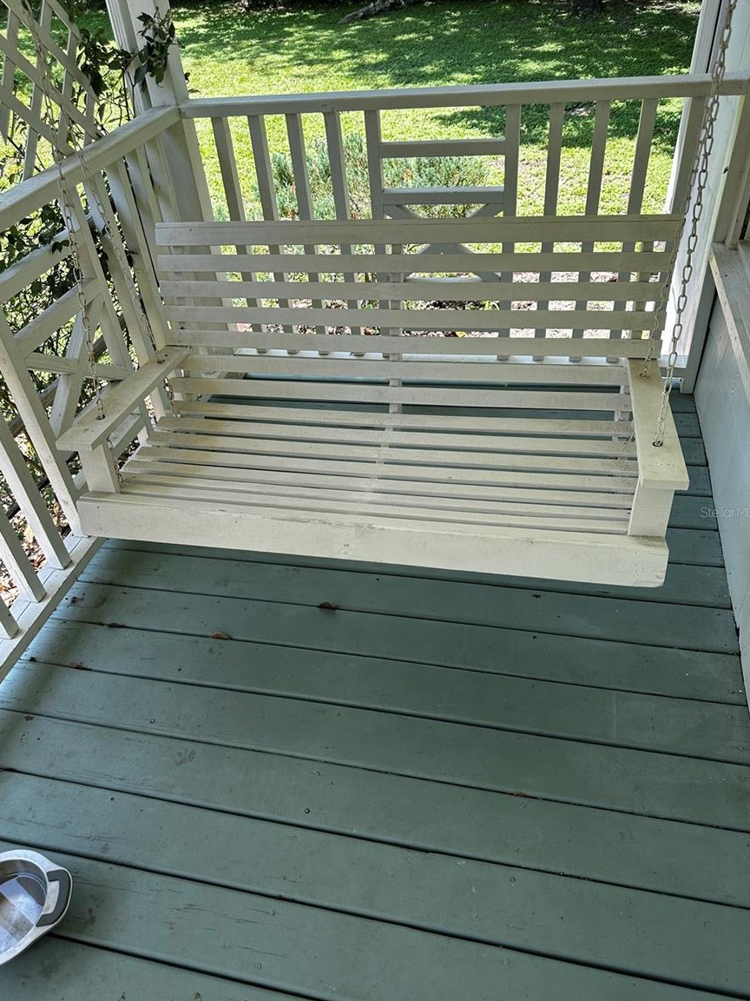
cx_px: 372
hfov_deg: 54.9
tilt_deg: -39.1
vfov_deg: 69.4
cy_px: 512
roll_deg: +4.3
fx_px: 722
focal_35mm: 25
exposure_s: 1/567
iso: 80
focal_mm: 6.86
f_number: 1.78
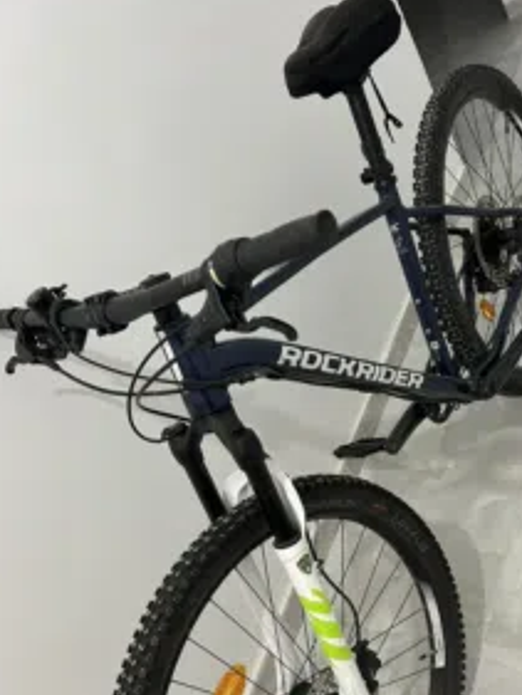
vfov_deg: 49.3
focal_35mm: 37
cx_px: 285
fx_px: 743
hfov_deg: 38.7
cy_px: 460
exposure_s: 1/50
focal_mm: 5.7
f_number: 1.5
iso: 160
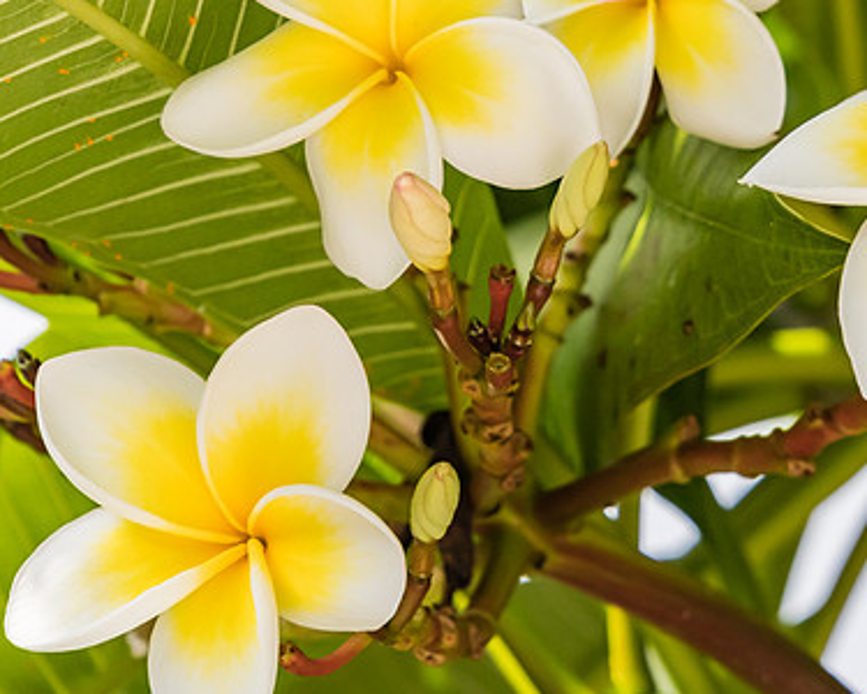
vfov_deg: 3.6
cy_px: 261
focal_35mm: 431
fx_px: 11059
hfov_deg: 4.5
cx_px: 567
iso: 400
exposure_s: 1/1250
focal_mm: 170
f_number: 9
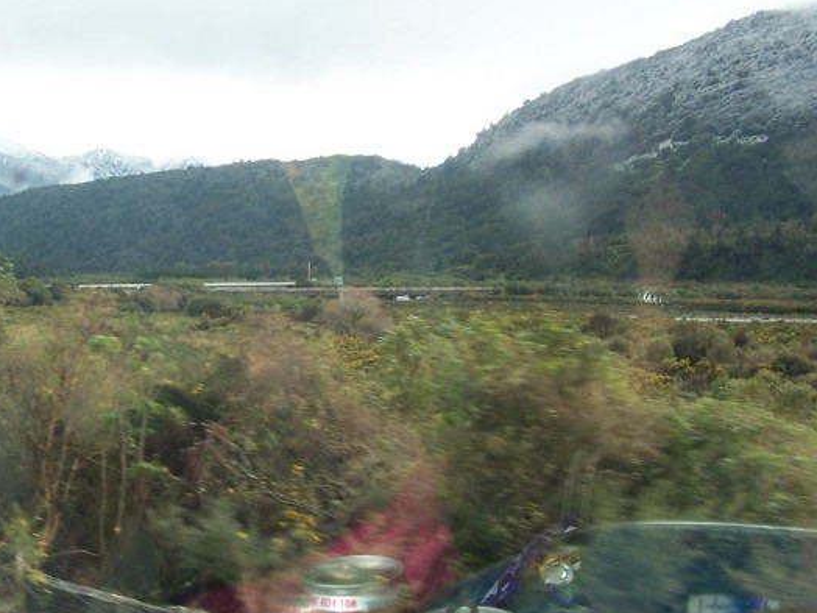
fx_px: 1369
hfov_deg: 32.8
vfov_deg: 25.2
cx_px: 245
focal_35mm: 58
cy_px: 312
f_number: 2.8
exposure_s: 1/90
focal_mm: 6.3
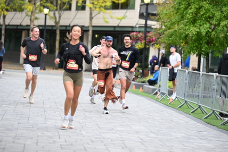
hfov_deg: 12.3
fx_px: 1058
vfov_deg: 8.2
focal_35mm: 167
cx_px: 136
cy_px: 62
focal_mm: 130
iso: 640
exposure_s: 1/1600
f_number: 2.8
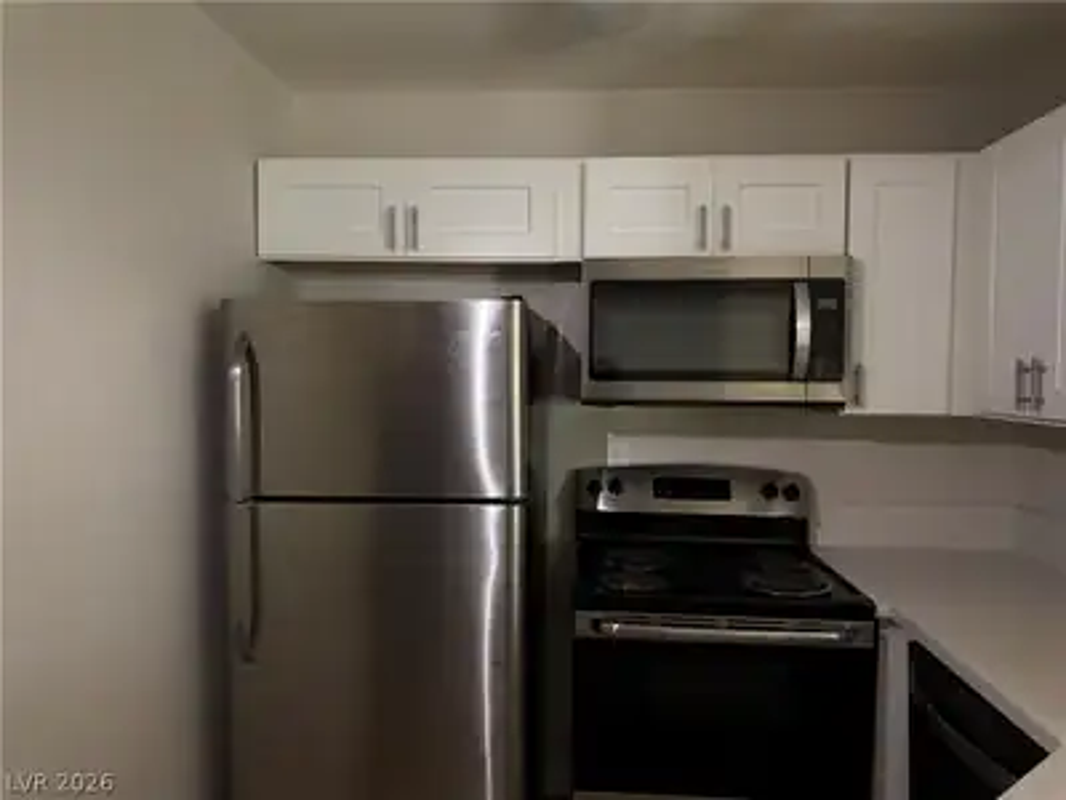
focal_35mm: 24
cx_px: 533
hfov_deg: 71.6
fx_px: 739
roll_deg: -0.8
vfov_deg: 56.8
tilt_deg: -1.7
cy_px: 400
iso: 1000
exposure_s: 1/30
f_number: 1.78
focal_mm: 6.76
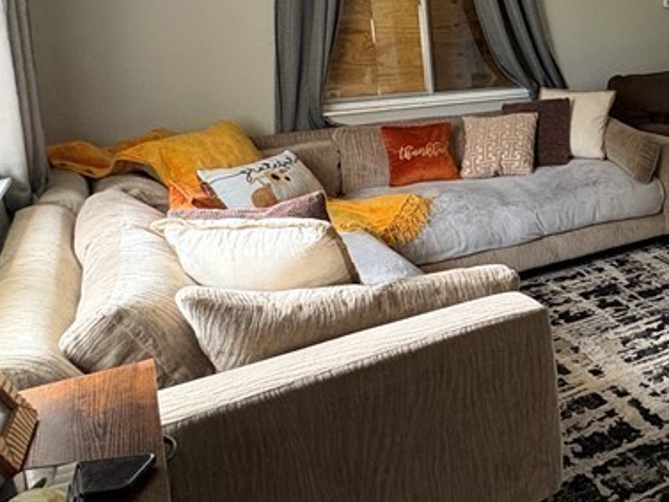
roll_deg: +1.2
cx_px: 754
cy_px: 106
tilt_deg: -6.6
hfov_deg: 39.1
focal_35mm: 38
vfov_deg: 36.6
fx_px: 735
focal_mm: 2.22
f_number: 2.2
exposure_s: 1/60
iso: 500
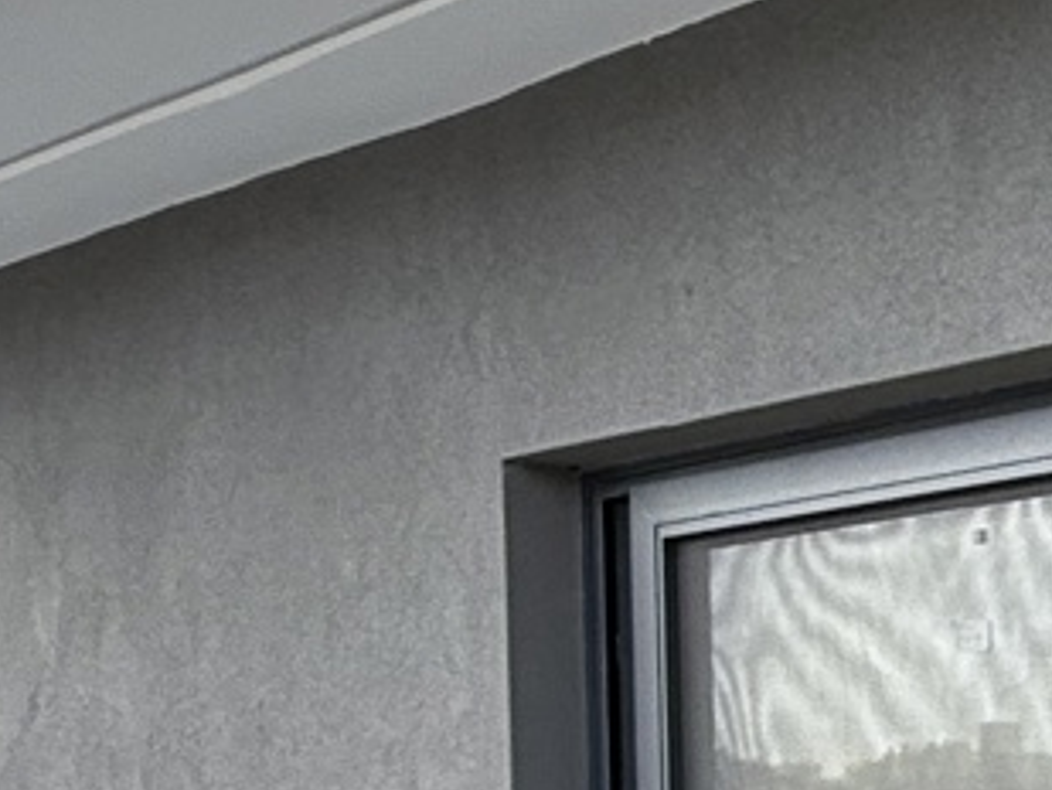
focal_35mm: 87
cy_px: 998
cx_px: 1998
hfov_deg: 17.4
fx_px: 2645
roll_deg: +0.2
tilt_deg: -0.4
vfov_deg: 16.2
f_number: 2.2
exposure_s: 1/365
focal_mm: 2.22
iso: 50
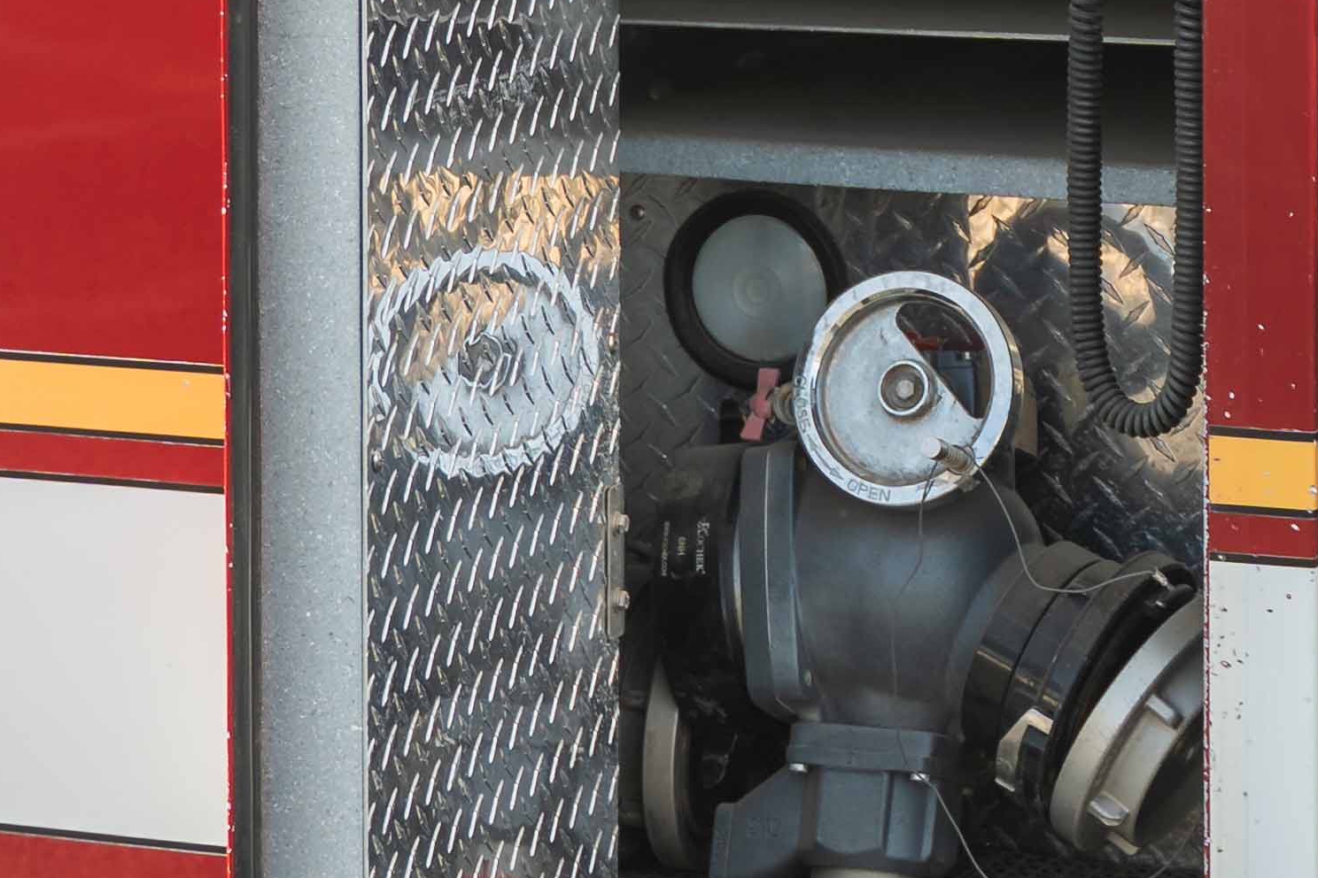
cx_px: 801
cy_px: -729
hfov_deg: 12.5
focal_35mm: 164
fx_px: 6004
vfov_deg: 8.1
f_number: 2.8
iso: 100
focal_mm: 35
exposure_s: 1/160
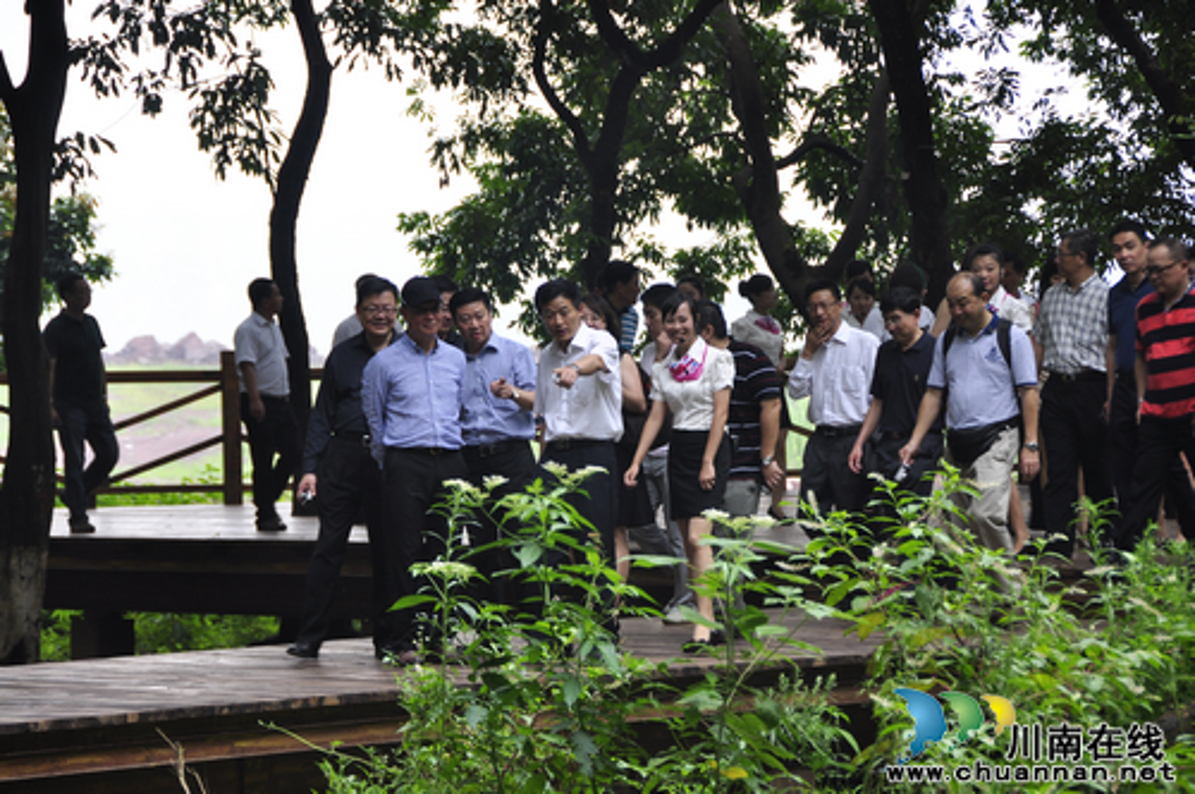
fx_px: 5221
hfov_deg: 13.1
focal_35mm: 158
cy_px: 397
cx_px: 598
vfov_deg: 8.7
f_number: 5.6
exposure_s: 1/60
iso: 400
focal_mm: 105
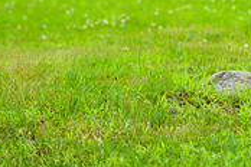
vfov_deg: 3.7
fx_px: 2607
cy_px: -93
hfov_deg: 5.5
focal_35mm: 374
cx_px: 353
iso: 200
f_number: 4
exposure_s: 1/500
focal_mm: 112
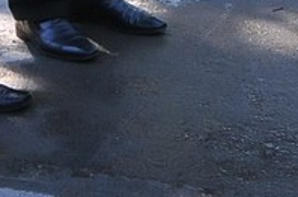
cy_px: -189
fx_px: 1602
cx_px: 281
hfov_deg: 10.6
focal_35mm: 194
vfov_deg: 6.8
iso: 800
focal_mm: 20
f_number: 8
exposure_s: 1/250
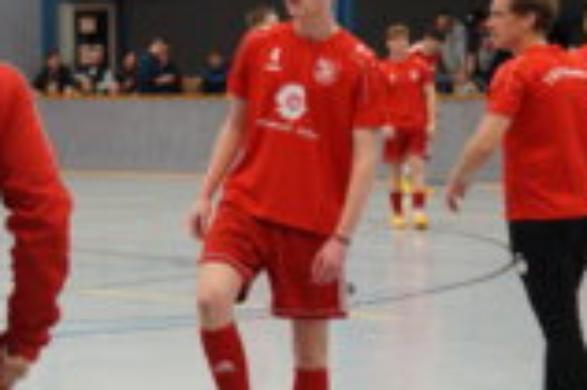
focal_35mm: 137
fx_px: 2232
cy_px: 152
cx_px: 48
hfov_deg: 14.8
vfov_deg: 10.0
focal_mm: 36
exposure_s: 1/60
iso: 800
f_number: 4.5
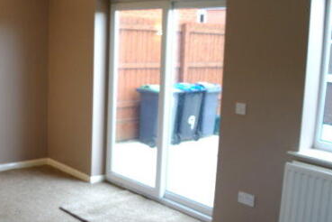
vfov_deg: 28.1
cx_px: 86
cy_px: 110
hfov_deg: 40.1
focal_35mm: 48
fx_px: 443
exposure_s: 1/40
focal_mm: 18
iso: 200
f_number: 3.5
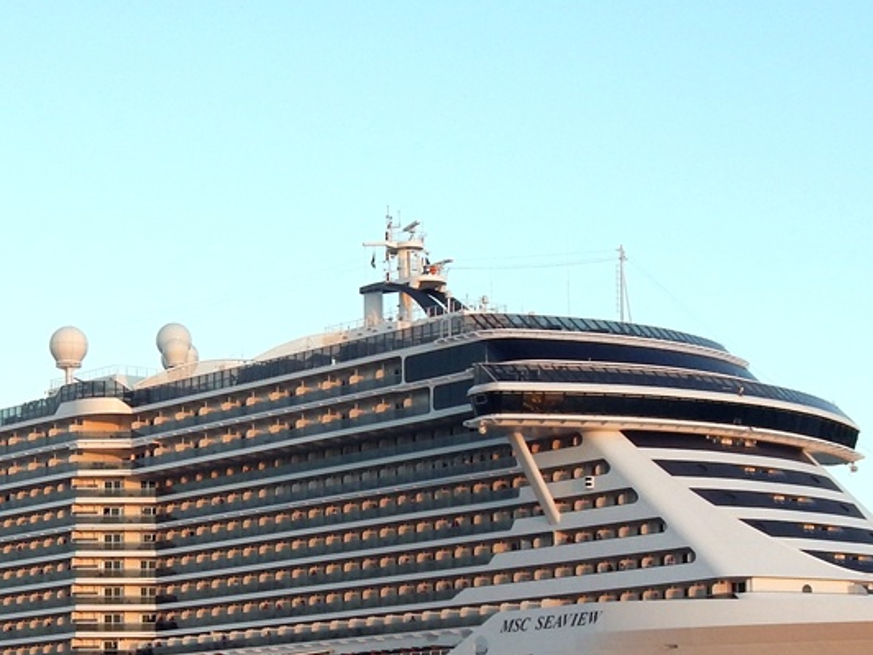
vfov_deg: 12.5
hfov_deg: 16.6
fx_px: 2976
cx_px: 228
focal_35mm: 118
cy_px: 560
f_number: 3.7
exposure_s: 1/400
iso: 125
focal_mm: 8.6
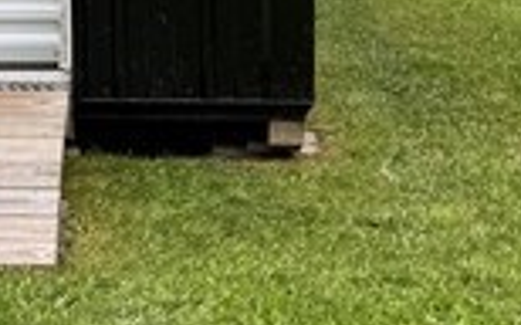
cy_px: -85
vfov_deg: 7.7
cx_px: -315
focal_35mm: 169
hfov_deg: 11.7
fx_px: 2398
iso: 100
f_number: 1.78
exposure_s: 1/598
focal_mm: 6.76
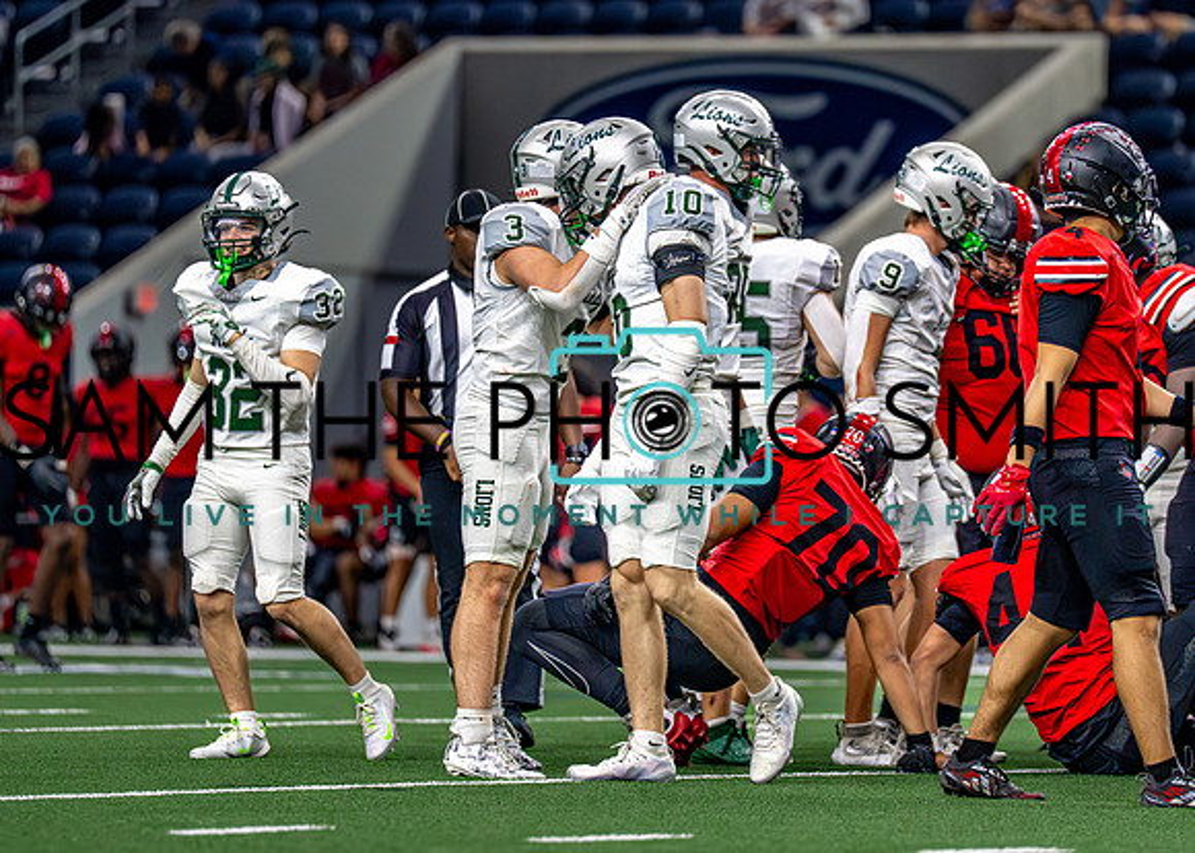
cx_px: 761
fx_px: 10640
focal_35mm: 314
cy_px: 318
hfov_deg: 6.4
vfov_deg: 4.6
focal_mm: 200
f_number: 2.8
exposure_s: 1/2000
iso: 5000
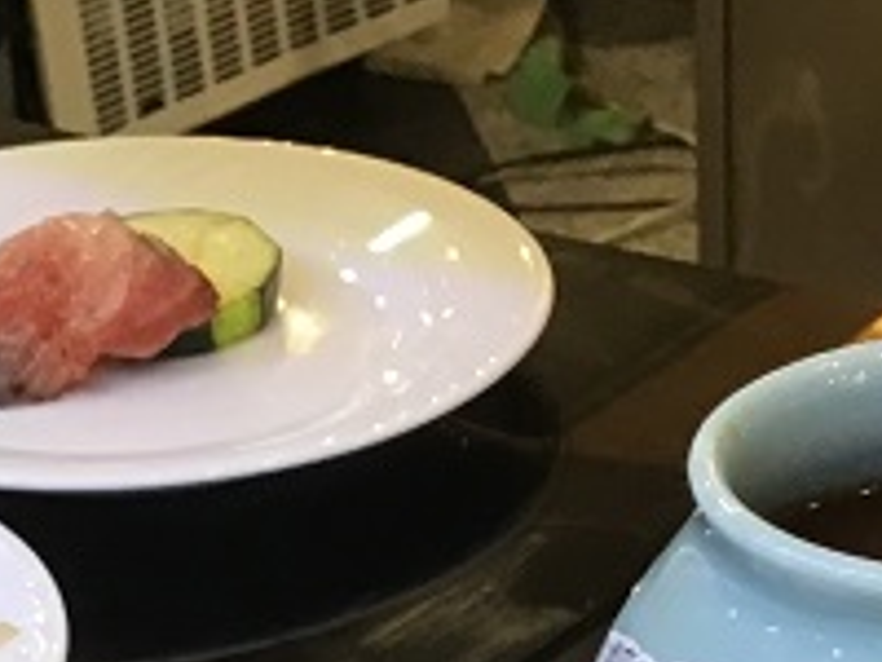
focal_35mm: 126
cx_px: 434
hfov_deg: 15.6
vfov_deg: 11.3
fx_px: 3210
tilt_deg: -33.8
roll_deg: +3.4
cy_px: 1008
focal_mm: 3.3
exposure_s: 1/33
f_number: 2.4
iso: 100
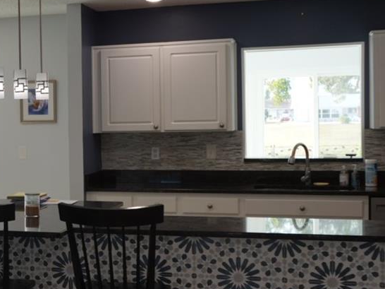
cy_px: 153
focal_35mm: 79
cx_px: -99
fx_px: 878
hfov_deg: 22.4
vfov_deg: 18.6
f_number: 4
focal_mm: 28
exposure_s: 1/160
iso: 200
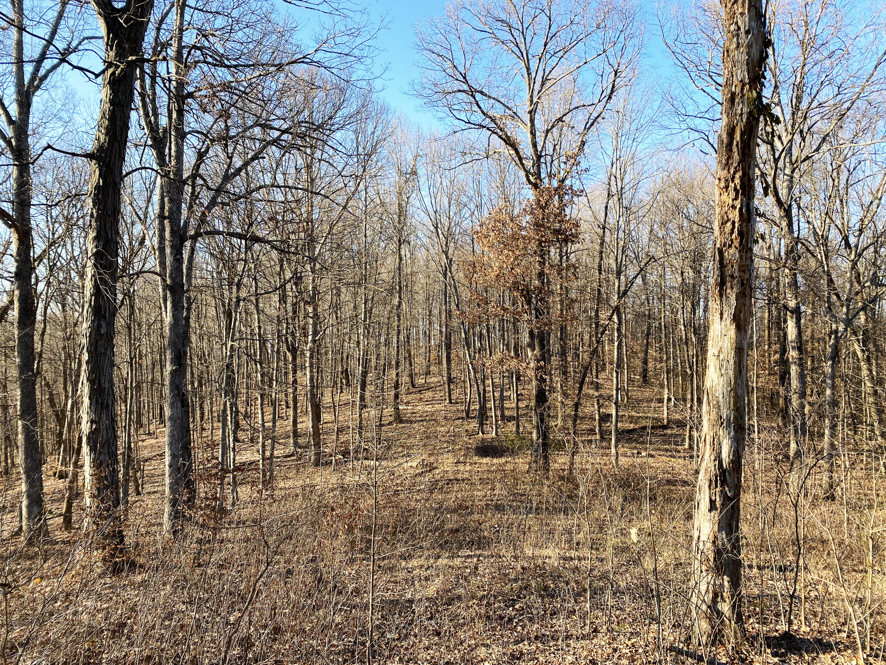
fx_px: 665
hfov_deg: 67.3
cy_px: 332
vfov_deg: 53.1
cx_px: 443
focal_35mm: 26
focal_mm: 4.25
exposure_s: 1/630
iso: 32
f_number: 1.8
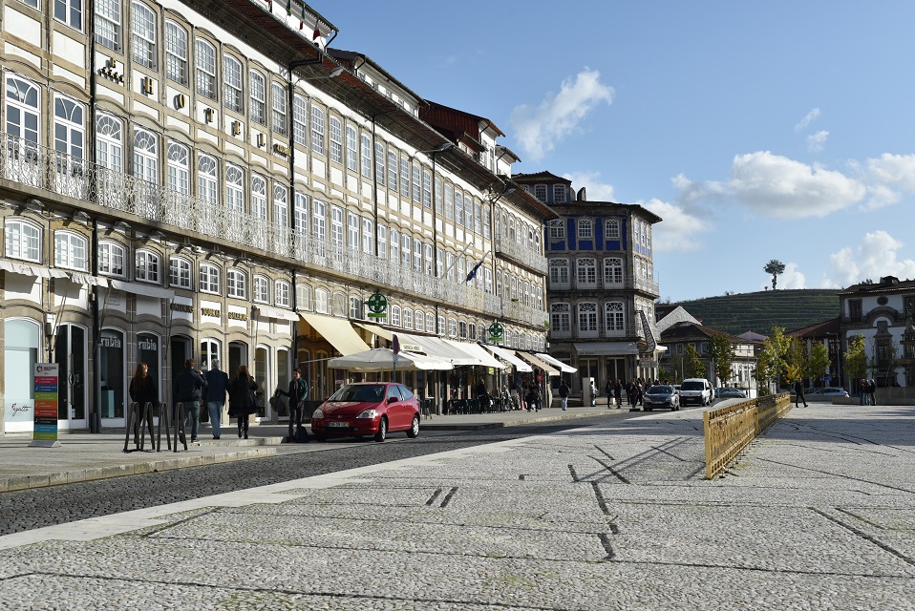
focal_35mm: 50
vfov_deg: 27.0
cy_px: 306
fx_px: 1272
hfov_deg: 39.6
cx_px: 458
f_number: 8
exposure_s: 1/250
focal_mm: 50
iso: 64
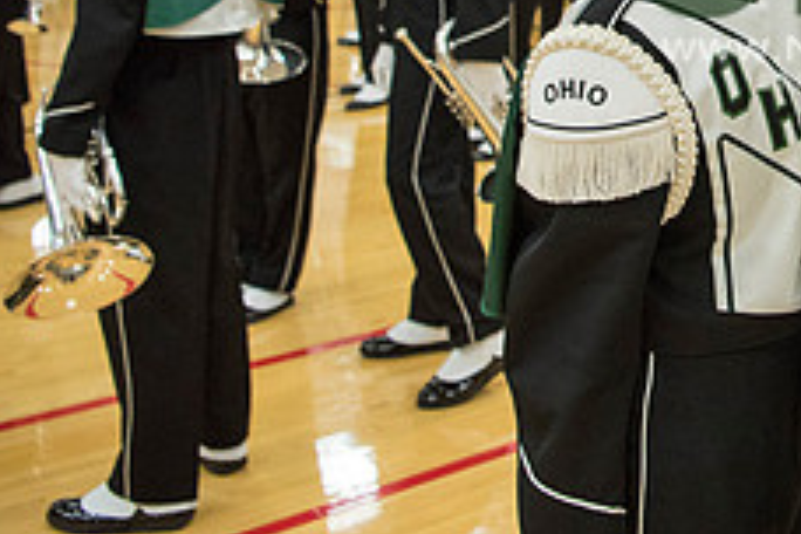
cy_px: -76
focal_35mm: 61
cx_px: 903
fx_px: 1357
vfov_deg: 21.0
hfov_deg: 29.3
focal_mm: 24
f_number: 3.2
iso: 2000
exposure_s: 1/320
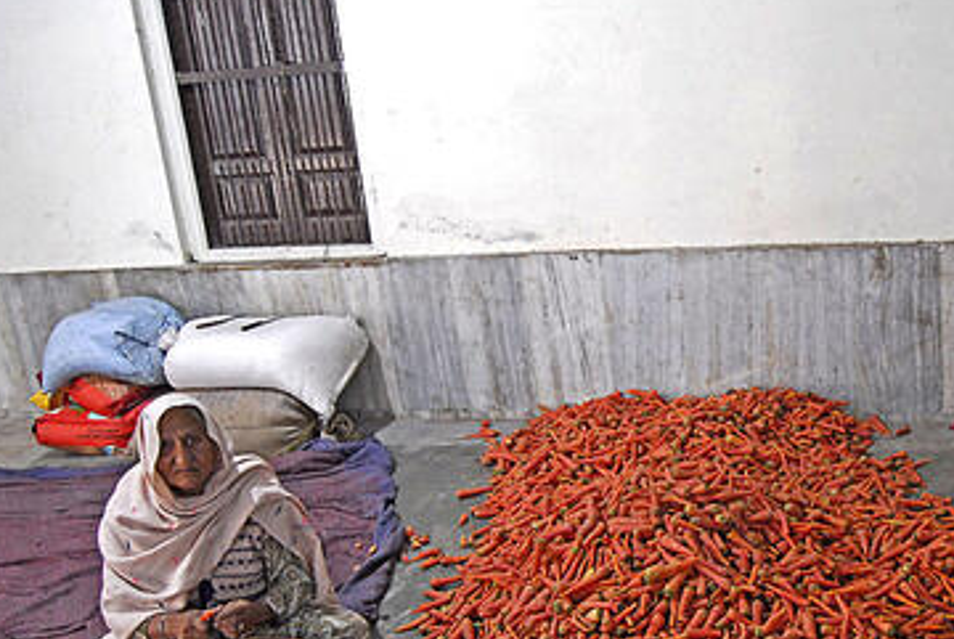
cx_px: 737
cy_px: 453
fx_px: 1194
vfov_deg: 29.6
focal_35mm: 45
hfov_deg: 42.0
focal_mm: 18
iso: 800
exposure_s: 1/10
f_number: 3.5
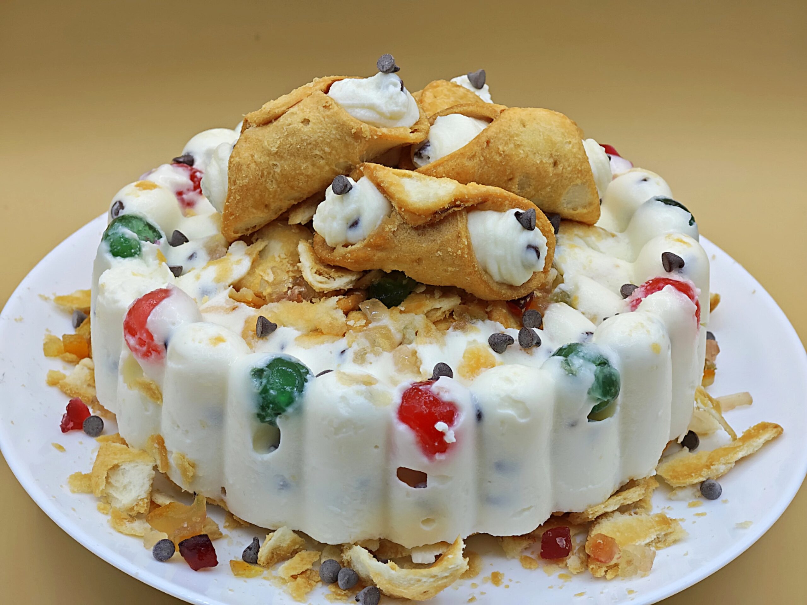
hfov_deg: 32.2
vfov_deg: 24.4
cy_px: 302
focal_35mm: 60
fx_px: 1399
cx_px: 404
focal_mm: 9
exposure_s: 1/122
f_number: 2
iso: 50
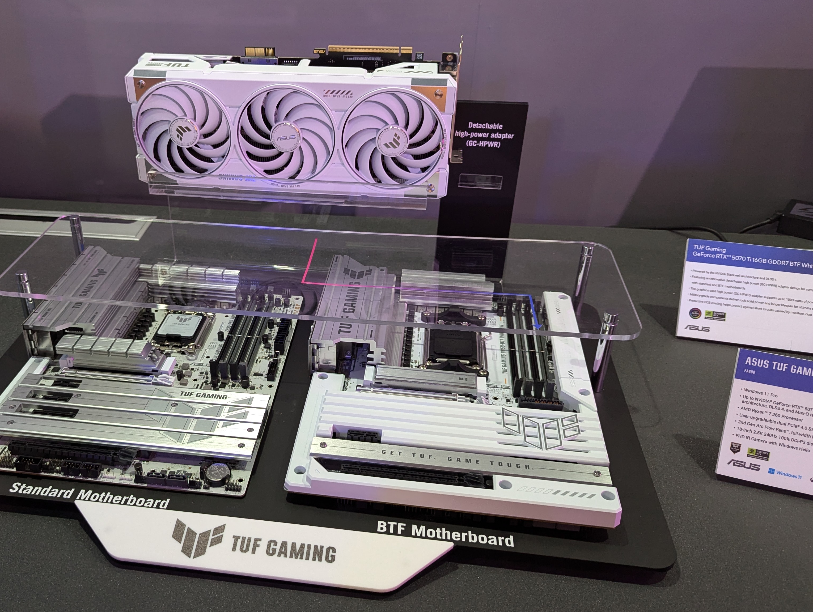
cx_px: 297
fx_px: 753
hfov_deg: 56.0
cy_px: 305
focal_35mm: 32
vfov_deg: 44.3
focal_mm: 6.81
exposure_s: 1/120
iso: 606
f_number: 1.85
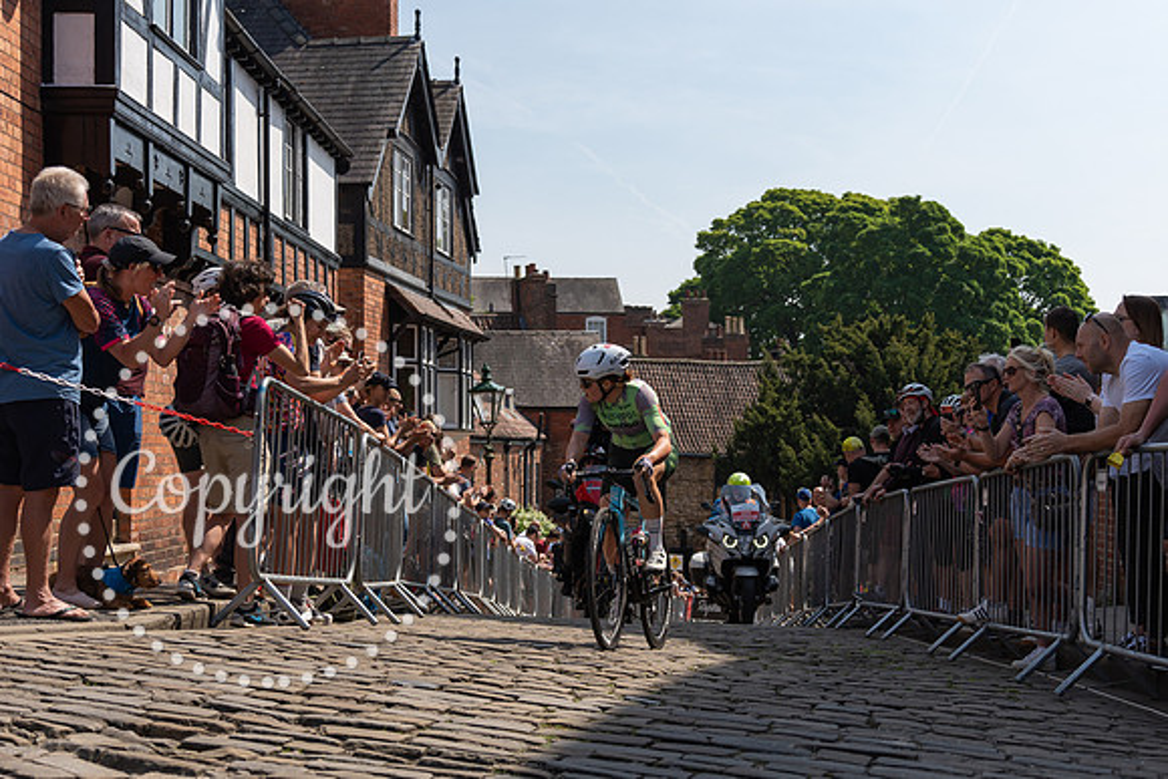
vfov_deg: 26.5
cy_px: 502
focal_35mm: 51
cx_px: 608
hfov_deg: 39.0
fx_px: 1648
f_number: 3.5
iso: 160
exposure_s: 1/2500
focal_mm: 35
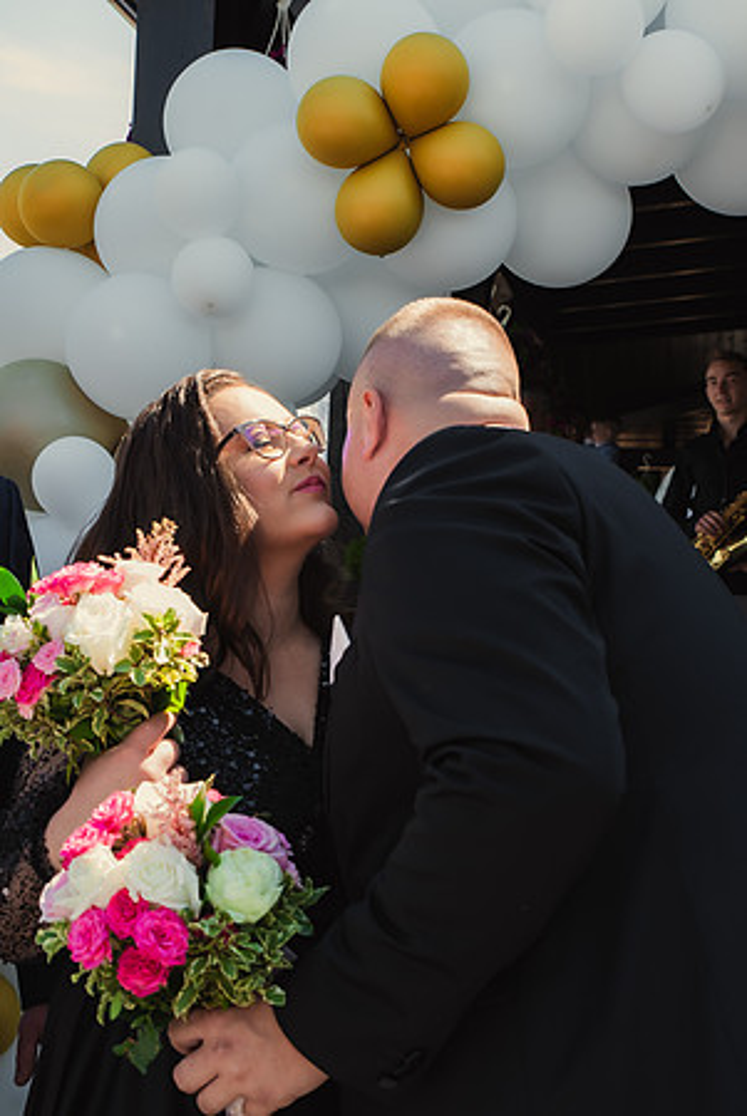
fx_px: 1861
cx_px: 329
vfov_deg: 33.4
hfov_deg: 22.7
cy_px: 558
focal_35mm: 60
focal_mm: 40
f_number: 7.1
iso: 200
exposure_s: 1/200
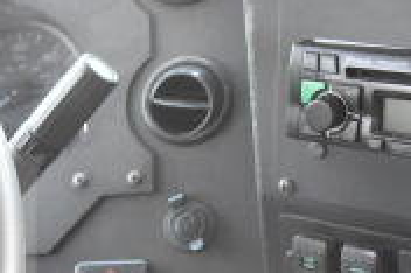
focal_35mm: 104
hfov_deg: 18.0
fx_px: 1186
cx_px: -166
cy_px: 340
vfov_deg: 12.8
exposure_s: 1/80
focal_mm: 20
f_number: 4.5
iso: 1600
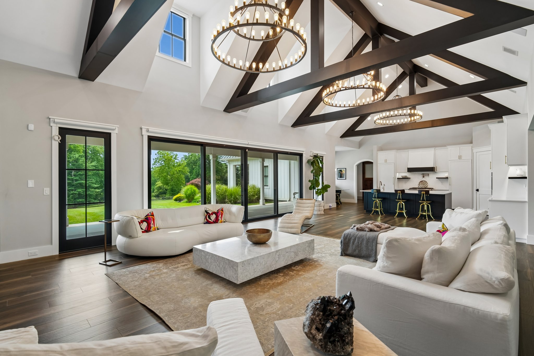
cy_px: 178
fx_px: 237
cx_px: 267
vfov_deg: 73.7
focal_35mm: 16
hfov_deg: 96.7
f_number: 8
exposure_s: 1/50
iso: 400
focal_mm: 16
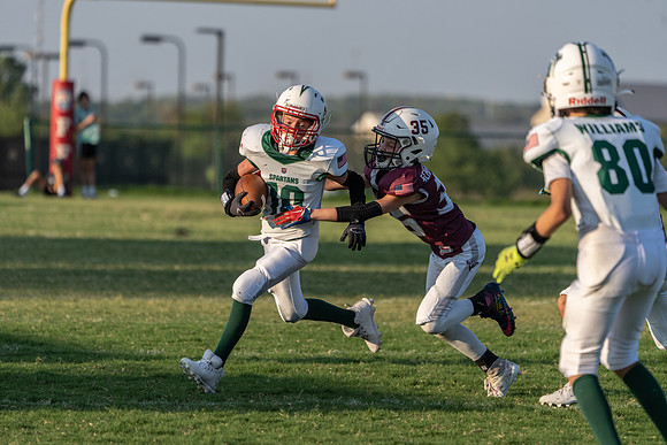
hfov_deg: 6.9
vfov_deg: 4.6
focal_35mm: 297
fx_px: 5504
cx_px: 334
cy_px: 222
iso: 400
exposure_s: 1/1600
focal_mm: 297
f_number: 5.6
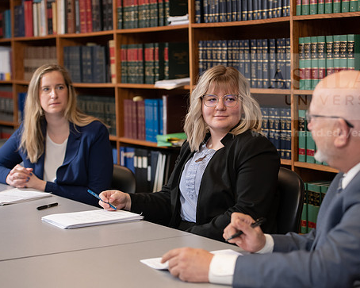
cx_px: 215
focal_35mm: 84
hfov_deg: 22.7
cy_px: 150
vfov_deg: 18.3
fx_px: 895
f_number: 3.2
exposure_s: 1/160
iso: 800
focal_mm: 70
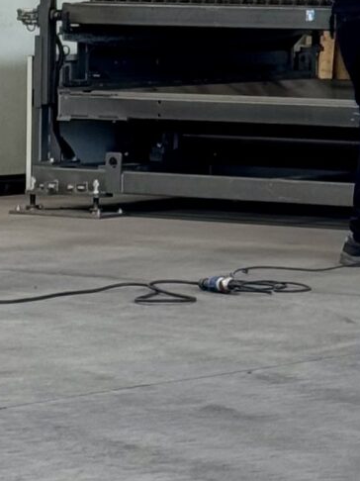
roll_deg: -0.2
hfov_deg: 5.7
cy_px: -120
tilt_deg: +0.9
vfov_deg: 7.8
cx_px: 688
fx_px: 3511
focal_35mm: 253
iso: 50
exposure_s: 1/124
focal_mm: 6.76
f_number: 1.78
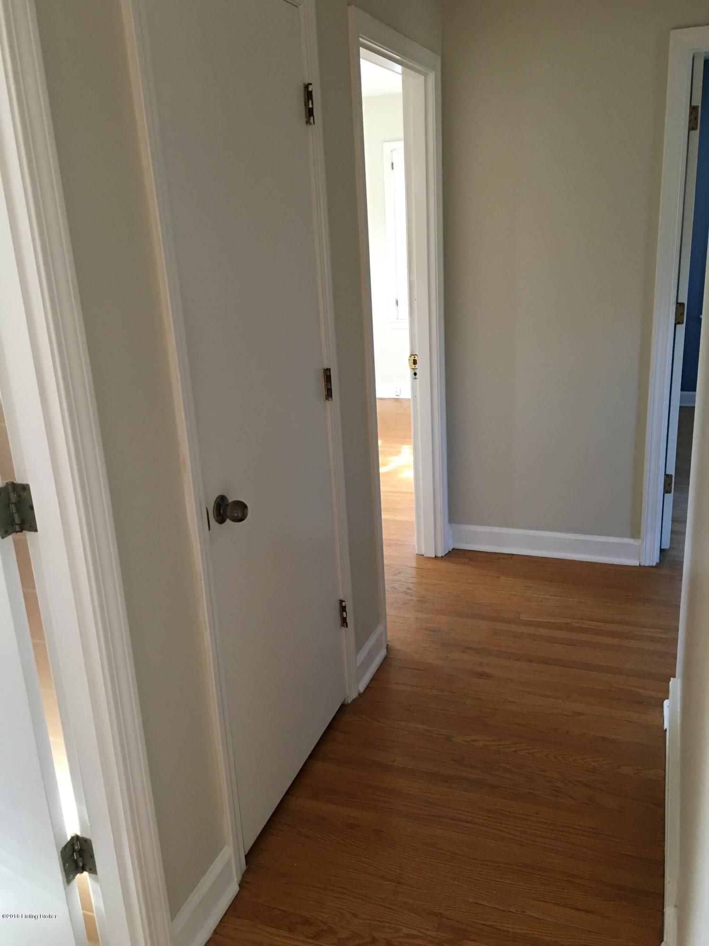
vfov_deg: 61.7
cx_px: 354
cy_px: 473
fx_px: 792
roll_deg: +2.6
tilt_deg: -17.1
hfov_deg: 48.2
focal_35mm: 29
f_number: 2.2
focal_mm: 4.15
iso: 80
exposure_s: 1/15
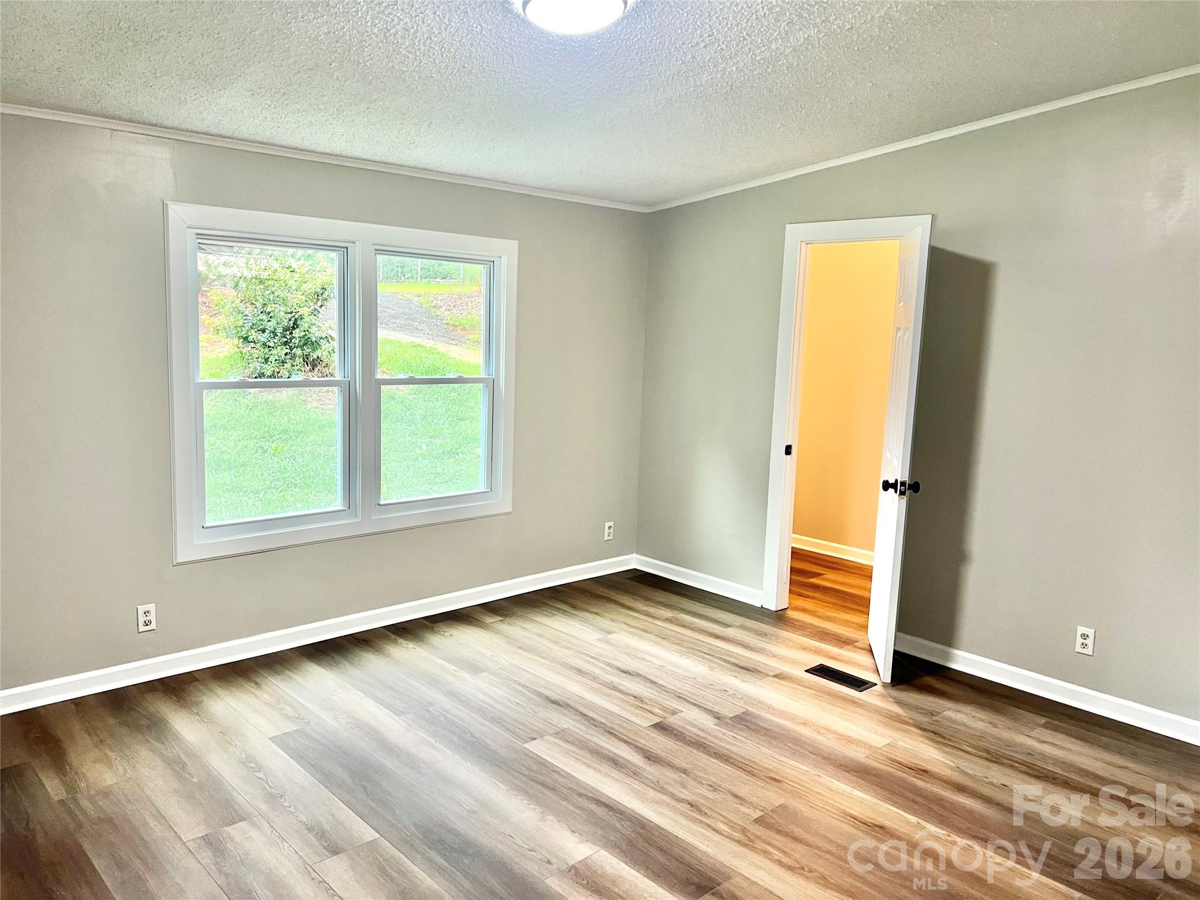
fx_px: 901
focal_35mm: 26
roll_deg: -2.1
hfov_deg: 67.3
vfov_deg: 53.1
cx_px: 600
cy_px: 450
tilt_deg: -8.6
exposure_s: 1/60
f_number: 1.5
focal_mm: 5.7
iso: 125
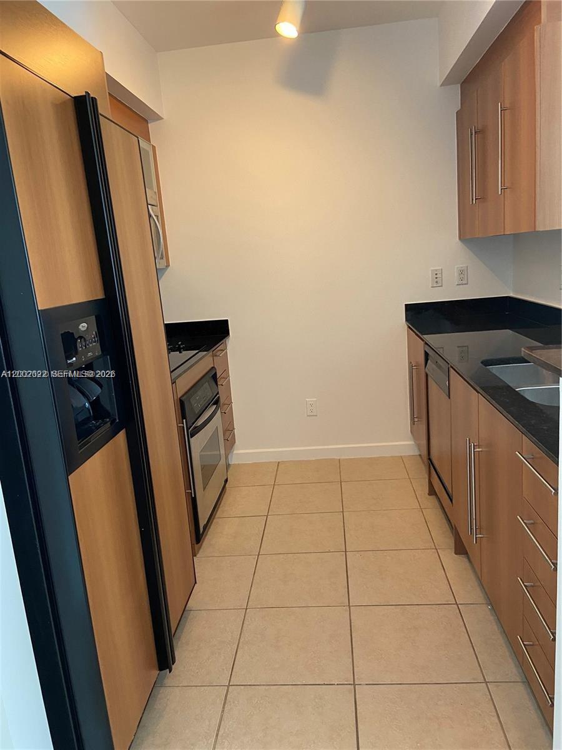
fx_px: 563
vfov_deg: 67.3
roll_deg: +4.8
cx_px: 281
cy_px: 375
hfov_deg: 53.1
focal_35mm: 26
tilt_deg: -12.2
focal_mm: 4.25
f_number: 1.8
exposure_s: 1/60
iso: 200
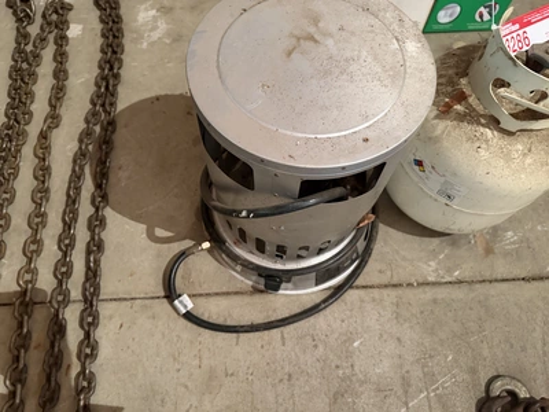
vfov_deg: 56.8
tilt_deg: -64.2
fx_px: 381
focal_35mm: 24
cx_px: 274
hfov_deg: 71.6
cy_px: 206
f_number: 1.78
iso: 800
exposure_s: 1/40
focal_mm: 6.76
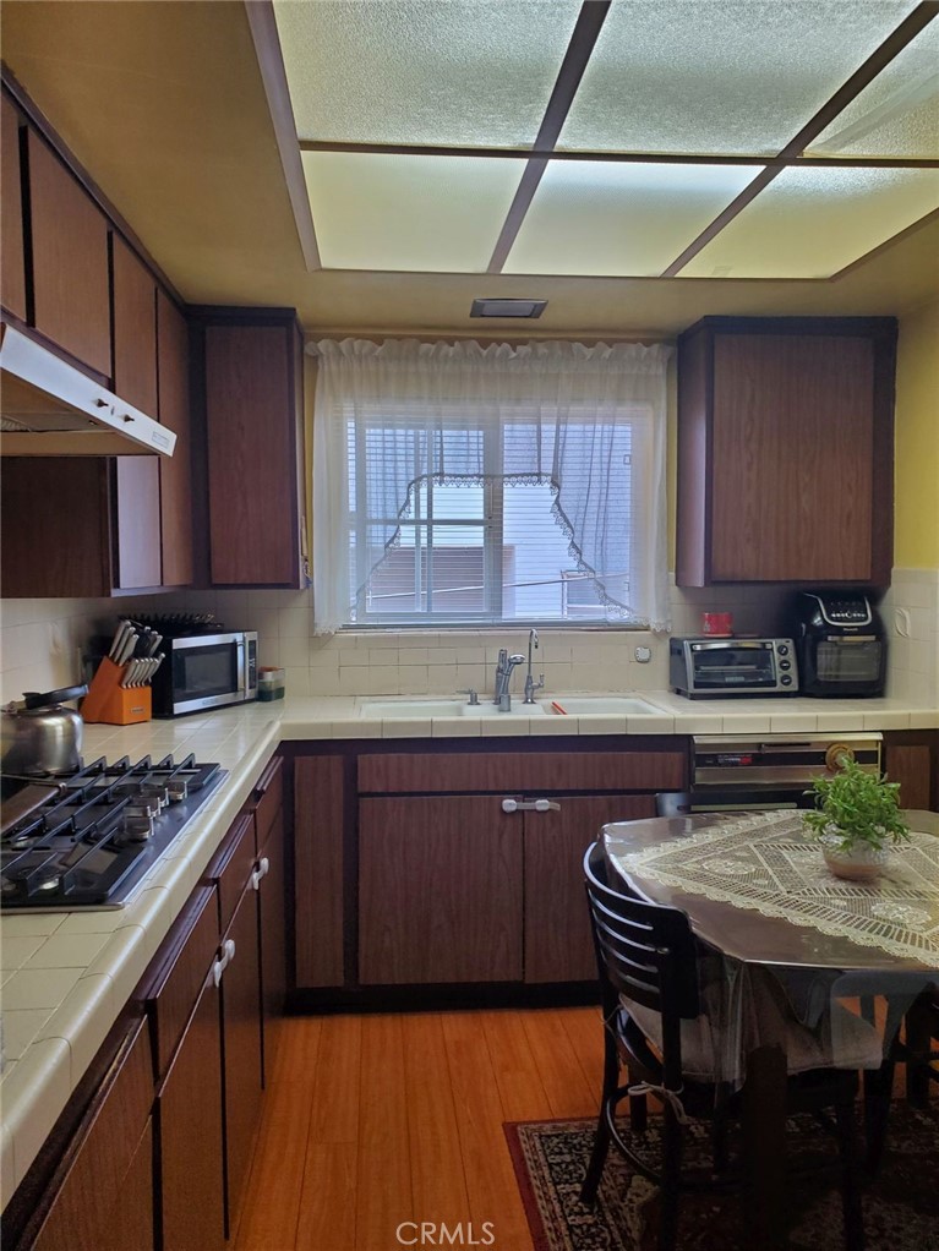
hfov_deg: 53.1
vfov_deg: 67.3
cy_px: 626
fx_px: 940
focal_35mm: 26
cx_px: 470
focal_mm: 4.3
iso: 160
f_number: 2.4
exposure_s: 1/60
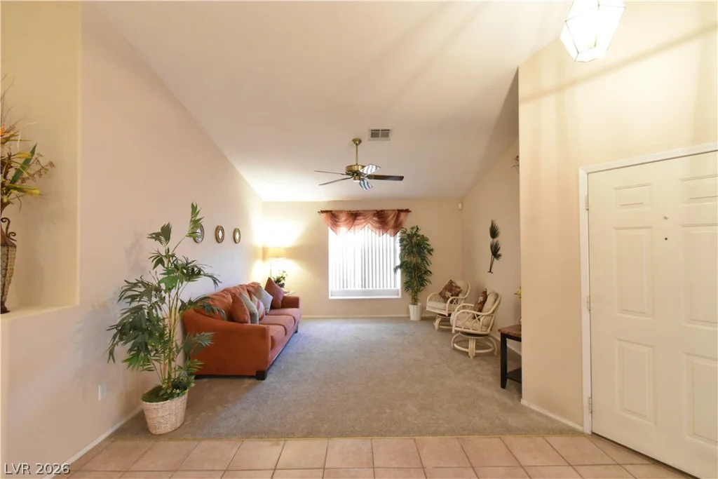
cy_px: 240
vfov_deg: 77.3
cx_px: 359
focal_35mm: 15
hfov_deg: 100.4
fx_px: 299
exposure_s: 1/4
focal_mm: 10
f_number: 18
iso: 4000
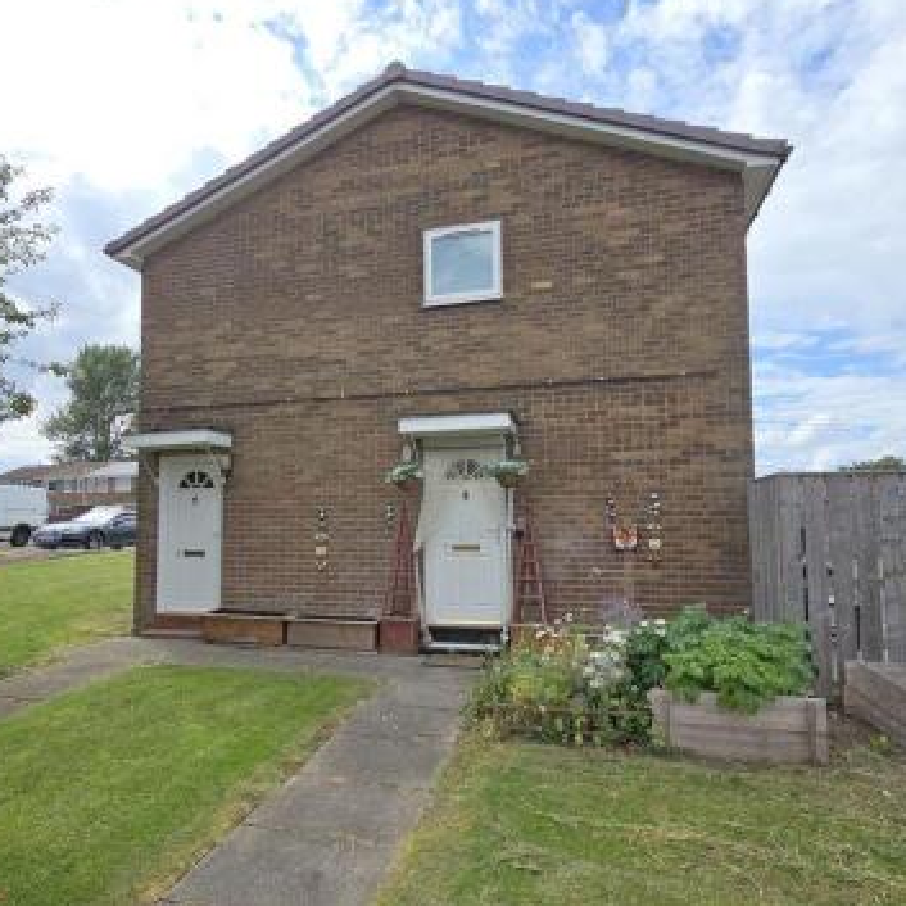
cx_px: 427
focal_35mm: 19
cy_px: 486
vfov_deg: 77.6
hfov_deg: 77.6
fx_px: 563
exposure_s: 1/2359
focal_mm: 2.2
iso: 50
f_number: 2.2
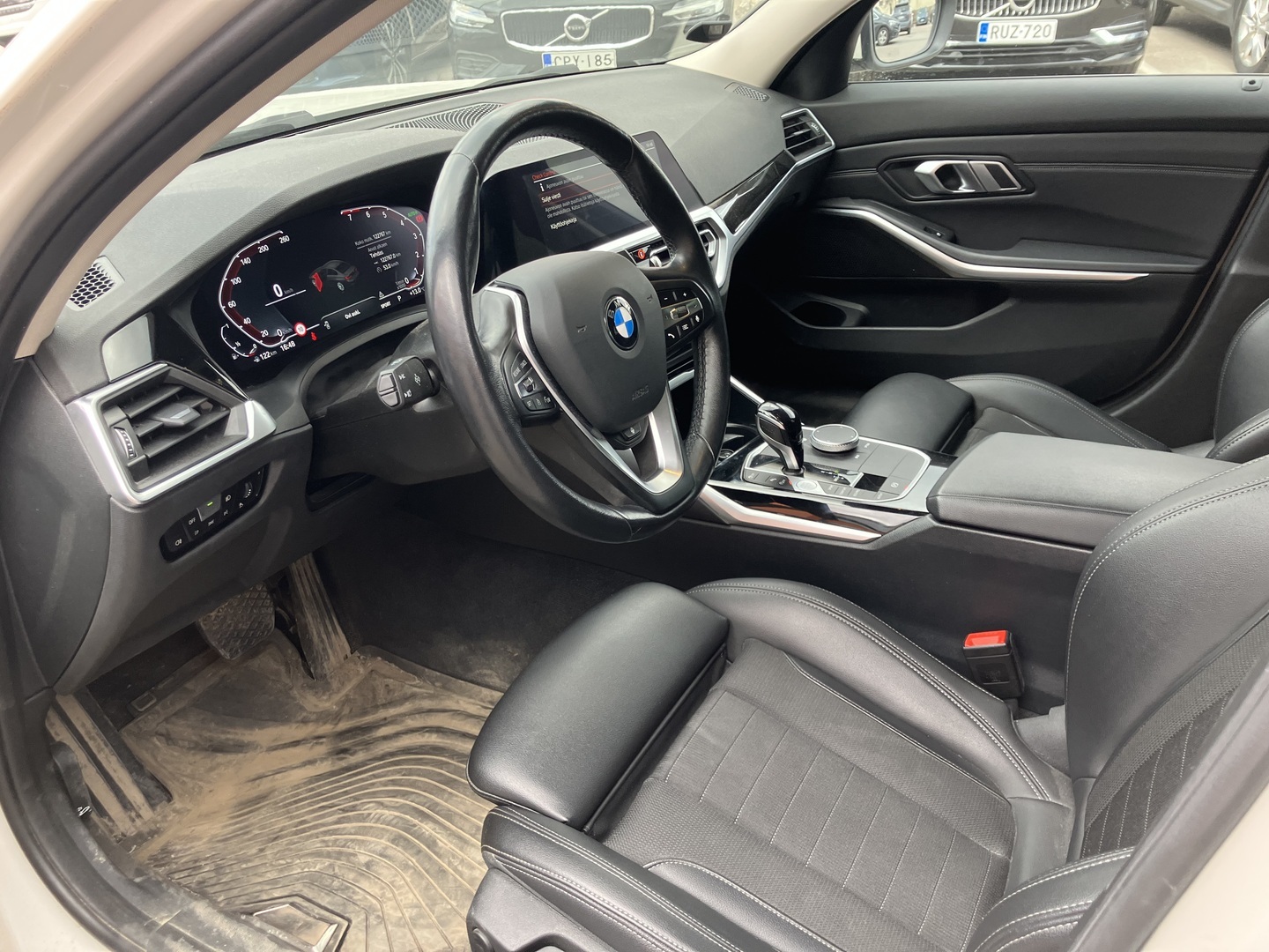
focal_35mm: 28
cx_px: 634
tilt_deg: -27.9
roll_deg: +0.6
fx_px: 1026
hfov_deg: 63.4
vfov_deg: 49.7
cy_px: 476
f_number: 1.8
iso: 80
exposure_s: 1/121
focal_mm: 3.99
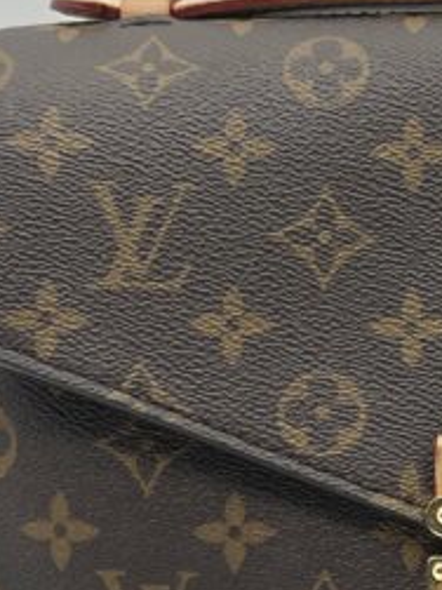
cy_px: 421
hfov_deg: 13.6
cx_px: 508
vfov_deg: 18.5
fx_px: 1806
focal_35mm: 106
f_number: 1.5
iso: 40
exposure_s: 1/289
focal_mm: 5.7
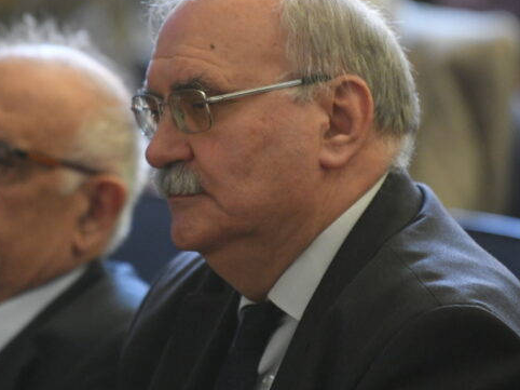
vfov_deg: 3.6
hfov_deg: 4.8
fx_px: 6141
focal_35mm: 409
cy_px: 111
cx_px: 193
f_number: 2.8
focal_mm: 200
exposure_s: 1/250
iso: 4000
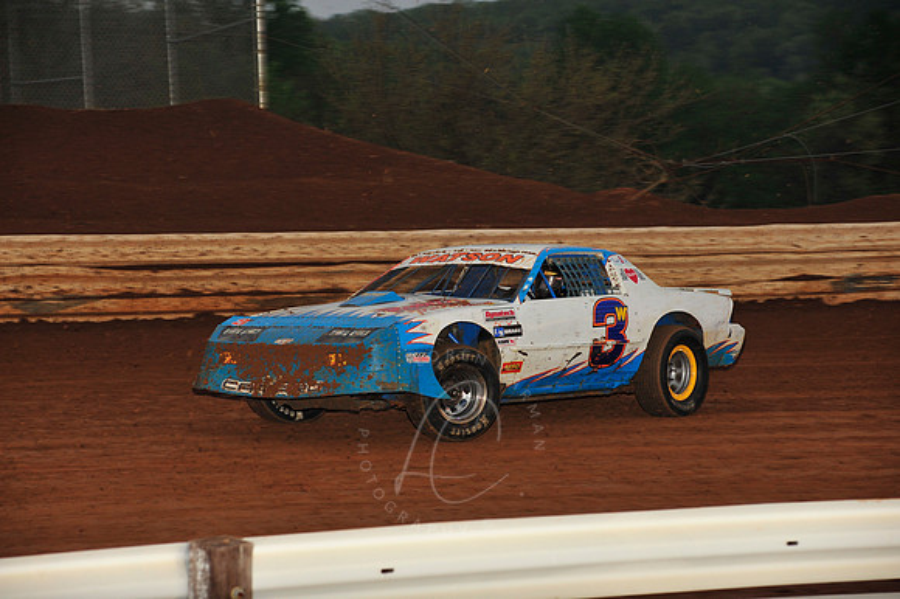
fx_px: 3623
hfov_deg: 14.2
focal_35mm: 145
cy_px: 300
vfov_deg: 9.5
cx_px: 450
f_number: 7.1
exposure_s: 1/320
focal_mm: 145
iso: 800
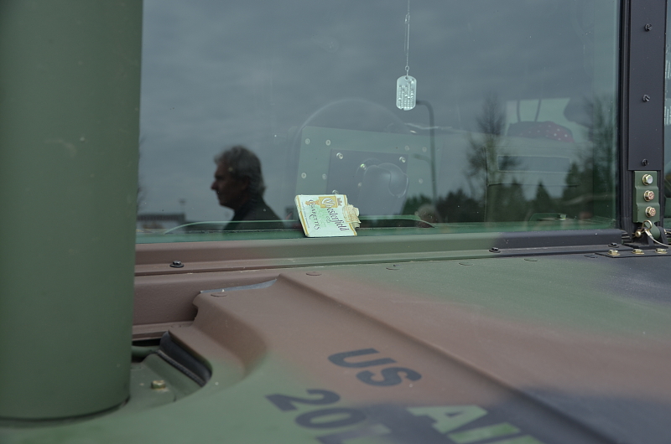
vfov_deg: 28.0
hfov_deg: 41.2
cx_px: 336
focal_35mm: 48
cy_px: 222
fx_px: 893
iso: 100
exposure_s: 1/400
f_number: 4.2
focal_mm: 32
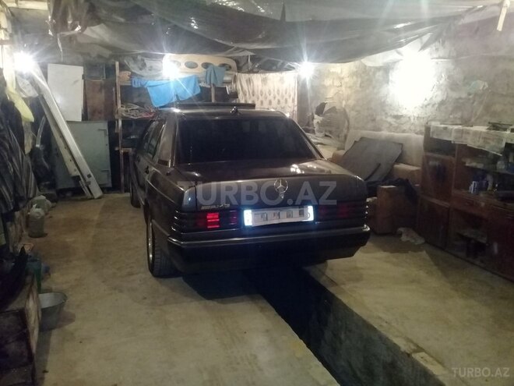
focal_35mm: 31
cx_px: 257
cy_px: 193
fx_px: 460
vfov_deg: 45.4
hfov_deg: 58.4
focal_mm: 3.3
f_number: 2.2
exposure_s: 1/33
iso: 400
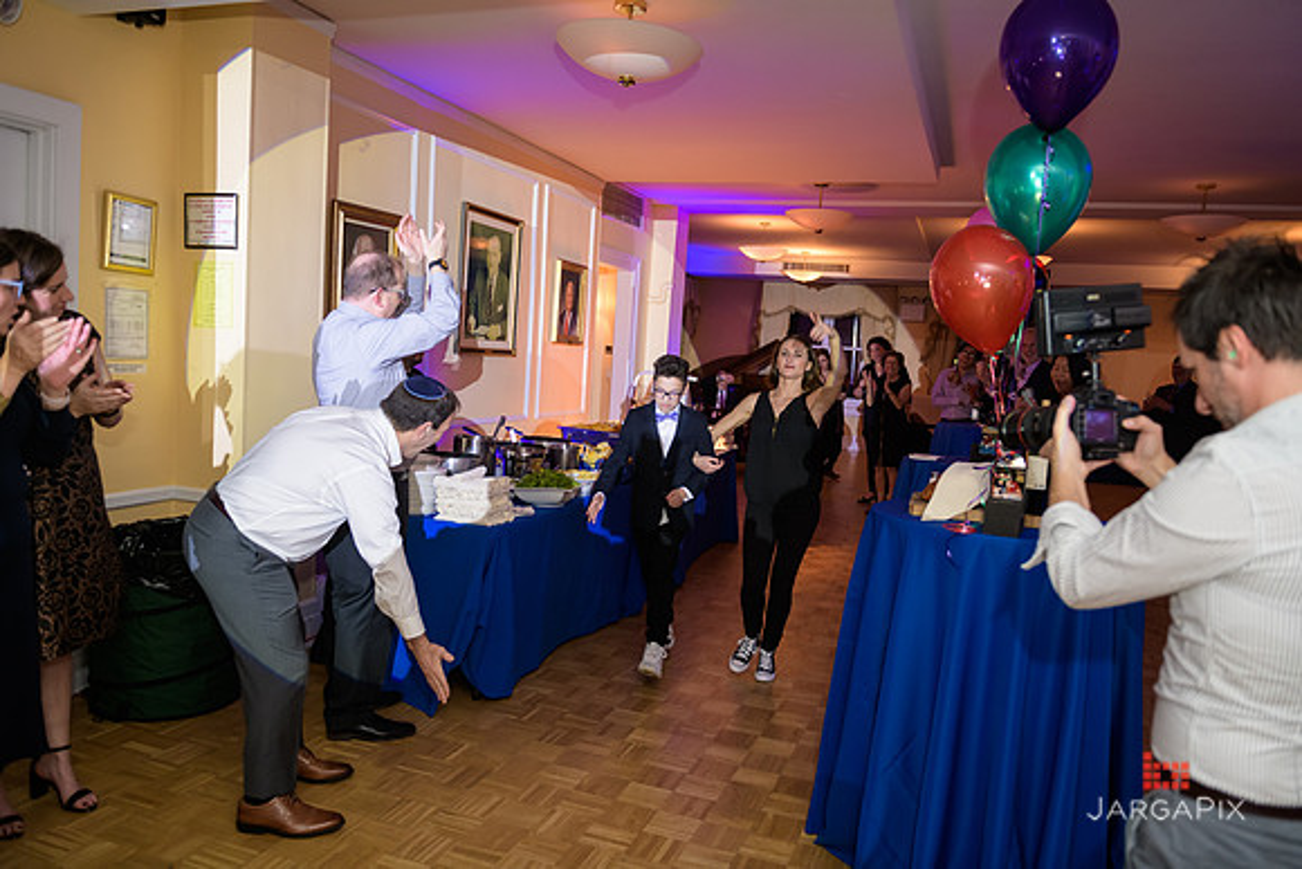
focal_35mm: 27
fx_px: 977
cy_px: 434
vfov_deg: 48.0
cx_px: 651
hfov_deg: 67.4
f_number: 3.2
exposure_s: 1/125
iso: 800
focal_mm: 27
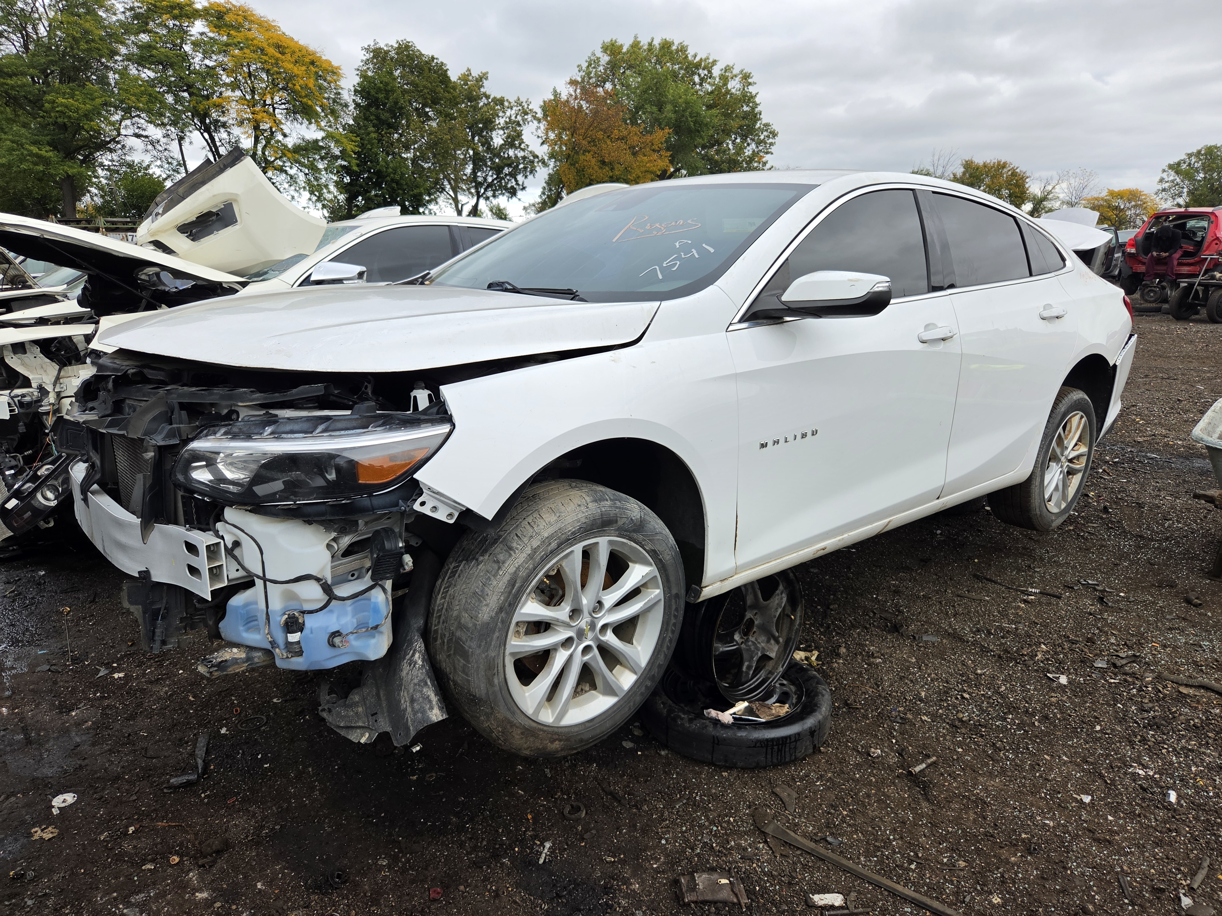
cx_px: 611
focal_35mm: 23
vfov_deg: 58.9
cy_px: 458
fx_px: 812
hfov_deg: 73.9
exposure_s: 1/1597
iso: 80
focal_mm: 5.4
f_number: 1.8
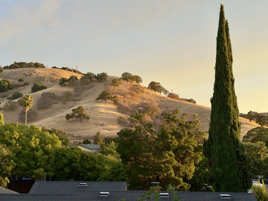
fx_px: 372
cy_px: 100
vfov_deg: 30.3
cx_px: 134
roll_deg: -1.0
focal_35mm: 48
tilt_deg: +8.6
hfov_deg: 39.7
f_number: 1.78
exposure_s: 1/422
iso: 64
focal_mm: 6.76
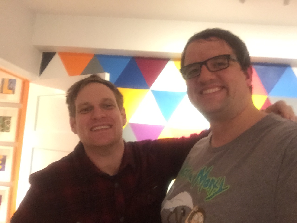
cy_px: 112
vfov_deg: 45.4
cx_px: 148
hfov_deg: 58.4
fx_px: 266
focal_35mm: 31
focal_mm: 2.65
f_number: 2.2
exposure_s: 1/15
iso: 320
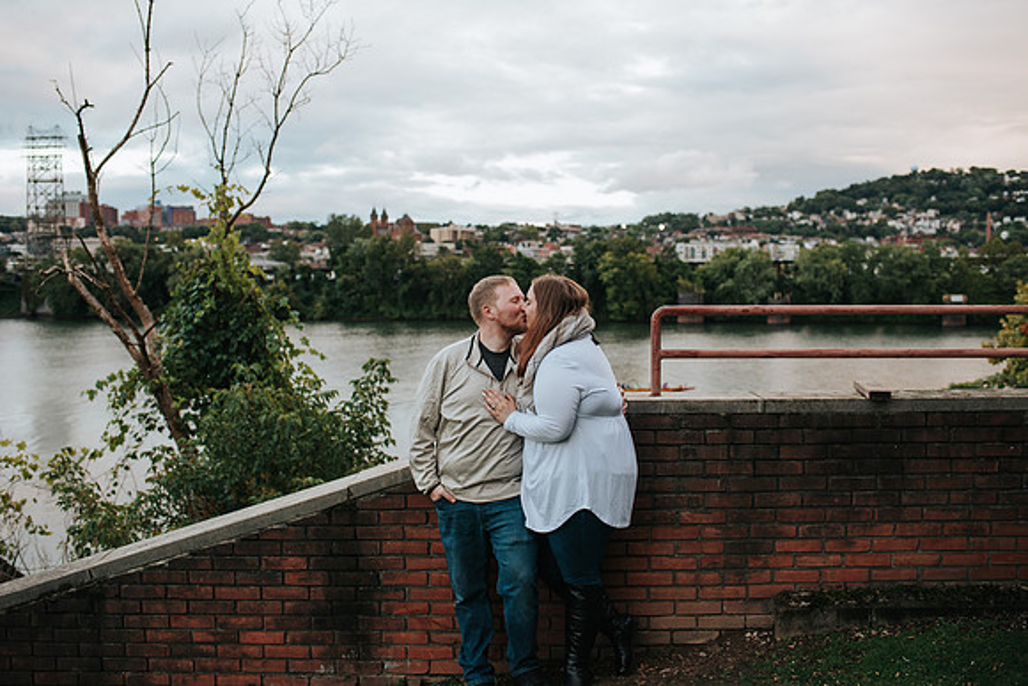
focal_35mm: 35
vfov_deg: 37.9
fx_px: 1000
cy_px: 343
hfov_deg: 54.4
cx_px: 514
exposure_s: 1/640
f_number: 3.2
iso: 1000
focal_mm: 35
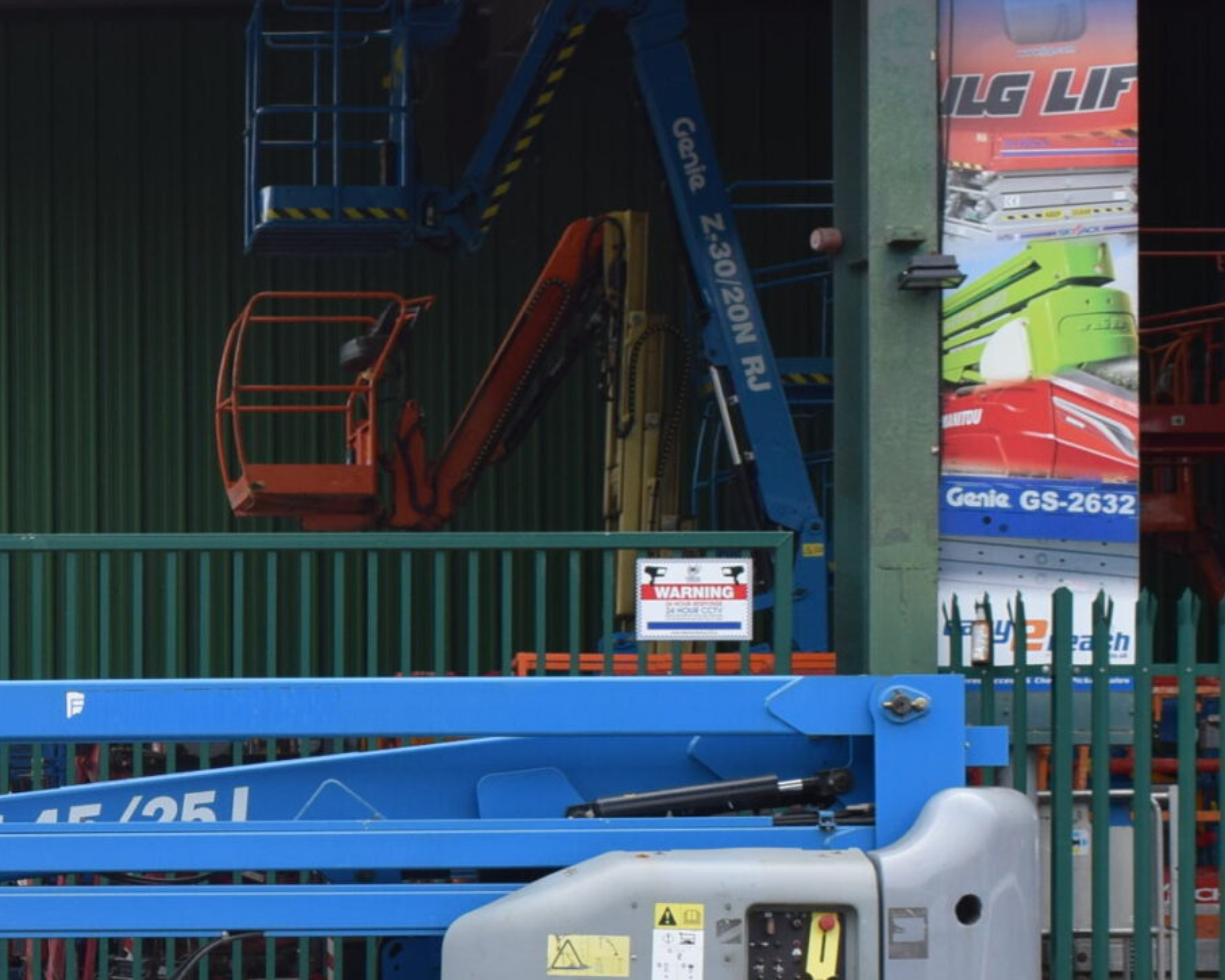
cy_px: 917
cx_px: -103
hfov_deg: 17.3
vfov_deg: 14.2
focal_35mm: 107
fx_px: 3892
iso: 360
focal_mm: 27
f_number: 8
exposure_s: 1/250
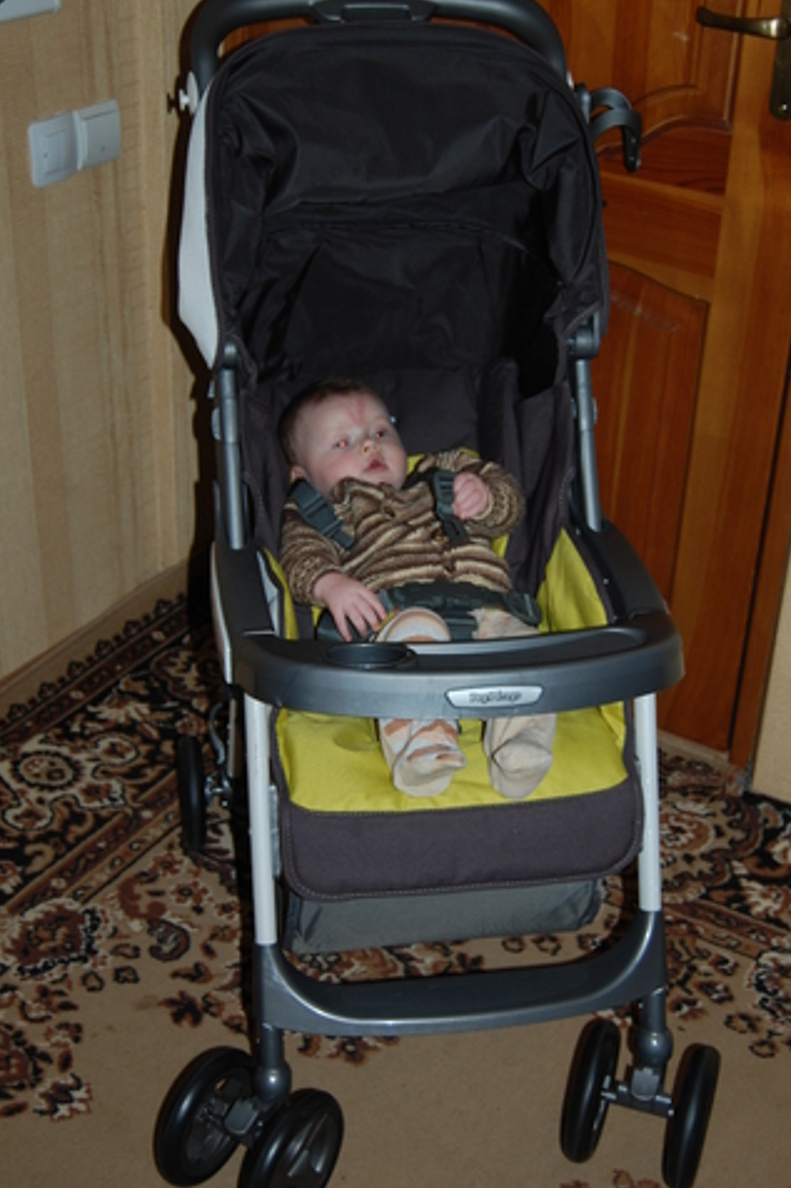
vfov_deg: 38.2
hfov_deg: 26.0
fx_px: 1715
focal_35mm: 52
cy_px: 569
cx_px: 402
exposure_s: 1/60
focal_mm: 30
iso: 400
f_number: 4.2
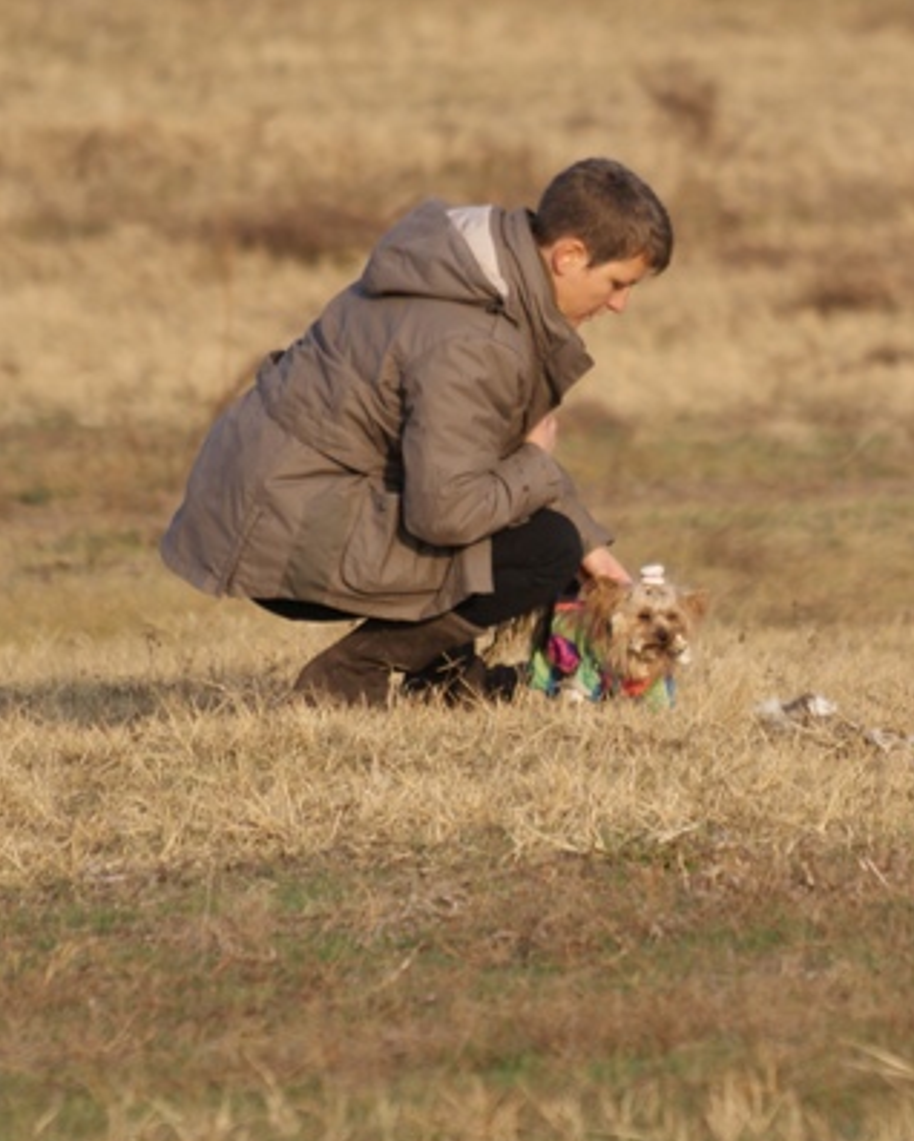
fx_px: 12062
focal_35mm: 357
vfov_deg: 5.4
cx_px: 457
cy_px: 489
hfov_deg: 4.3
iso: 160
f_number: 5
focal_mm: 210
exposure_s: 1/500
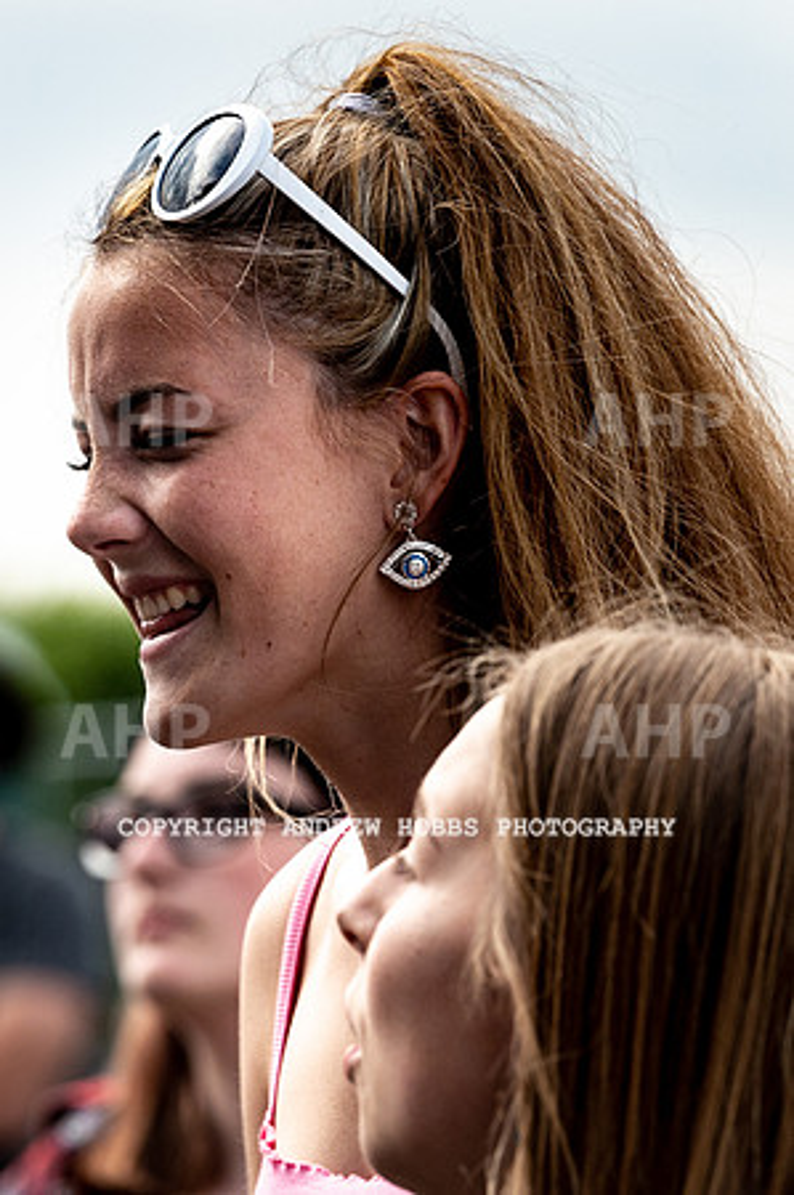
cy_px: 383
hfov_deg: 3.4
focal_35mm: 408
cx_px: 294
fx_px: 13532
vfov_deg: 5.1
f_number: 5.6
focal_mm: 200
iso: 560
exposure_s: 1/1000
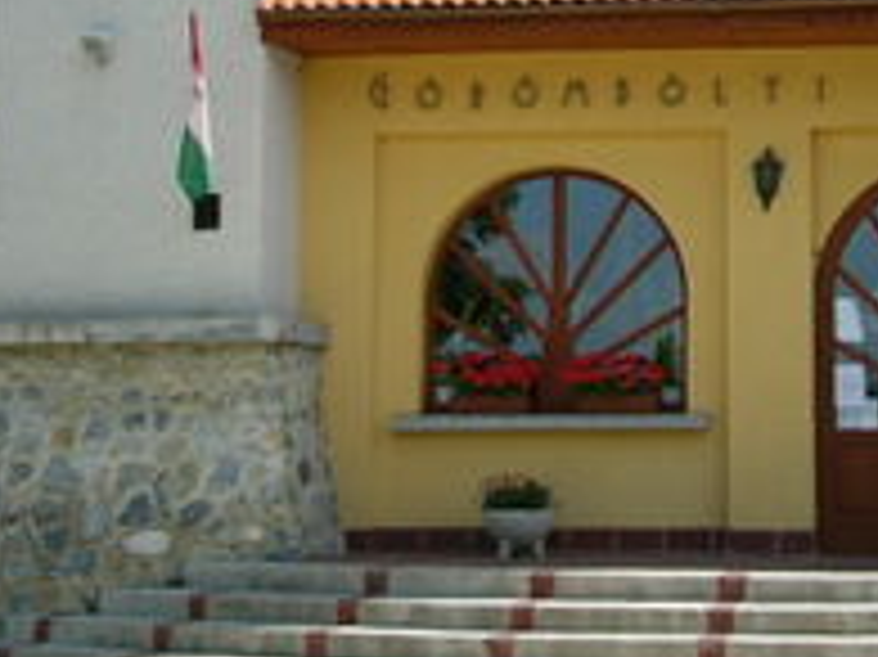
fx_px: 2433
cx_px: 698
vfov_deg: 15.3
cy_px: 126
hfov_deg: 20.2
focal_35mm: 96
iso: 50
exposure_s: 1/640
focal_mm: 6.5
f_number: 2.9
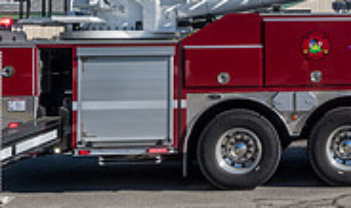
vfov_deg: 10.0
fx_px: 1188
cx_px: 370
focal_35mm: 126
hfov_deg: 16.4
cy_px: 24
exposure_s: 1/400
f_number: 14
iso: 250
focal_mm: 24
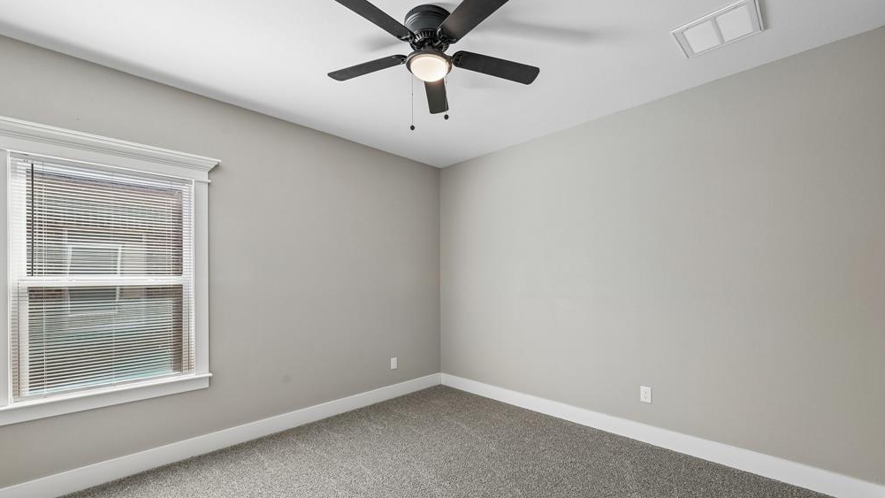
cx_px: 449
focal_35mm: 15
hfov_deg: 103.0
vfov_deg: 70.3
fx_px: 352
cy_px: 275
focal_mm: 14
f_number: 8
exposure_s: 1/50
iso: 400
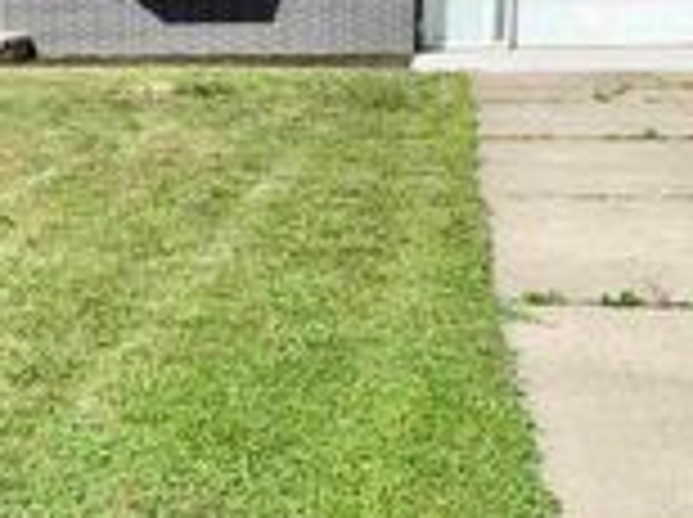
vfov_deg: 18.8
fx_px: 1559
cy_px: 196
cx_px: 94
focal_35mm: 78
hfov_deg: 24.5
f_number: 1.78
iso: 64
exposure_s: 1/5319
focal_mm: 6.76
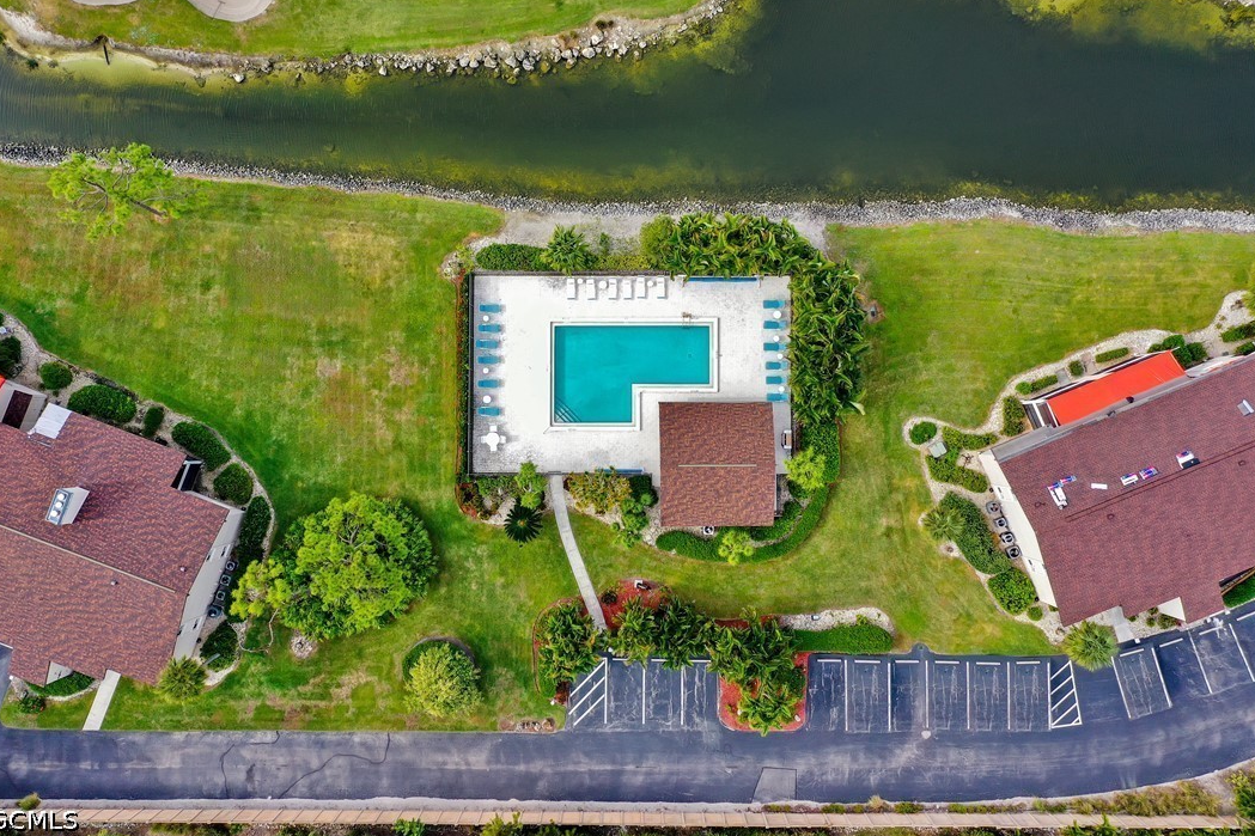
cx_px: 619
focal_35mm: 29
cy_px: 407
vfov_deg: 44.9
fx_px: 1011
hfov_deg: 63.7
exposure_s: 1/200
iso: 100
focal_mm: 10.26
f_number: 5
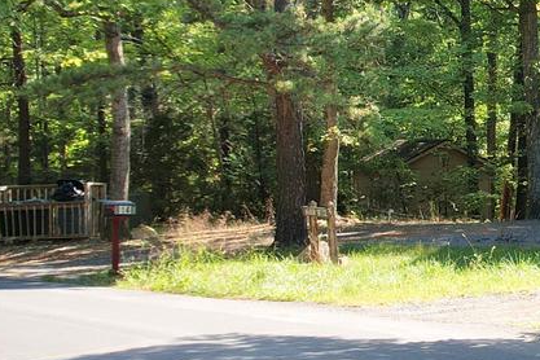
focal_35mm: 108
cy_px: 129
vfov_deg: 12.7
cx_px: 835
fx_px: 1620
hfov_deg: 16.9
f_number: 2.8
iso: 100
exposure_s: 1/320
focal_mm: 8.38
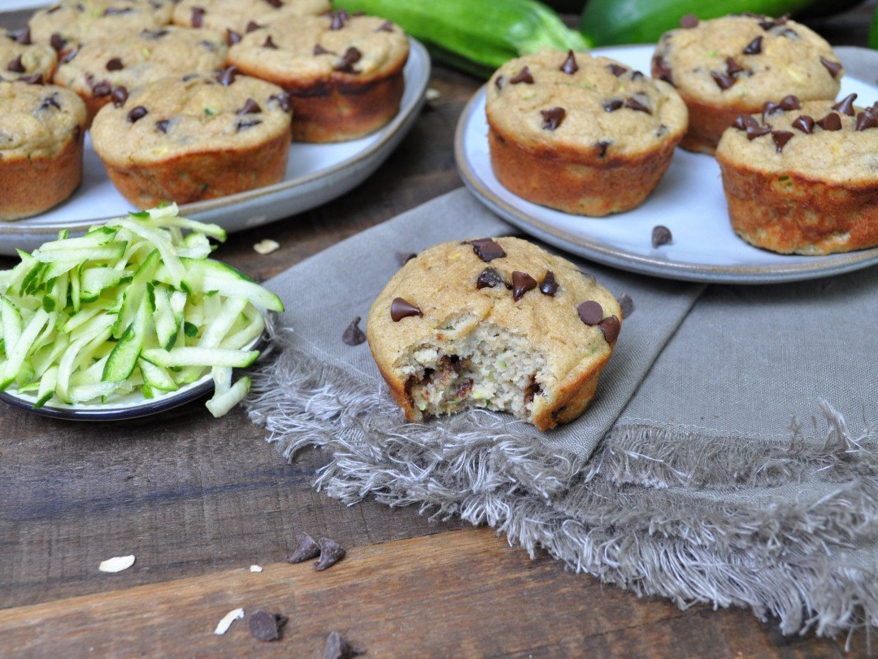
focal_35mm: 43
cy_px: 333
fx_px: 1091
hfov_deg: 43.8
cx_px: 468
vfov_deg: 33.6
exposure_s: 1/60
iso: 640
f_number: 5.6
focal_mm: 26
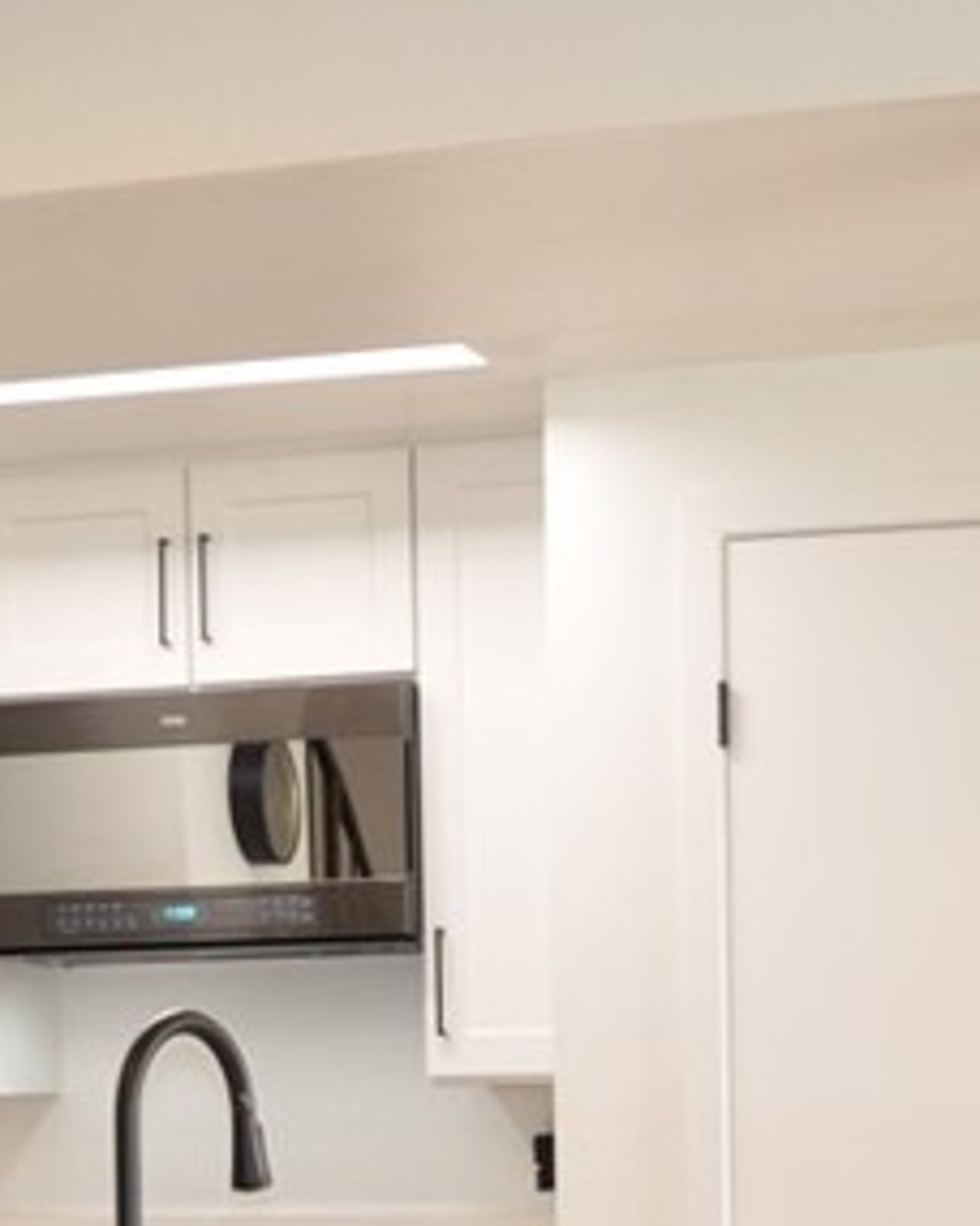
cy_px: 1398
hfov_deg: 16.9
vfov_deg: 20.0
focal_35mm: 91
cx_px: 395
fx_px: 3299
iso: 400
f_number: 3.5
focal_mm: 18
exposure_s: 1/60
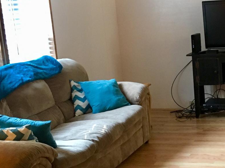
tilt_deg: -8.0
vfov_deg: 19.4
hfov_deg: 24.6
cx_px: 220
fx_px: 494
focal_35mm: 76
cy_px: 90
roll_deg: +4.9
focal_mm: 4.15
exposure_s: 1/30
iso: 125
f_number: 2.2
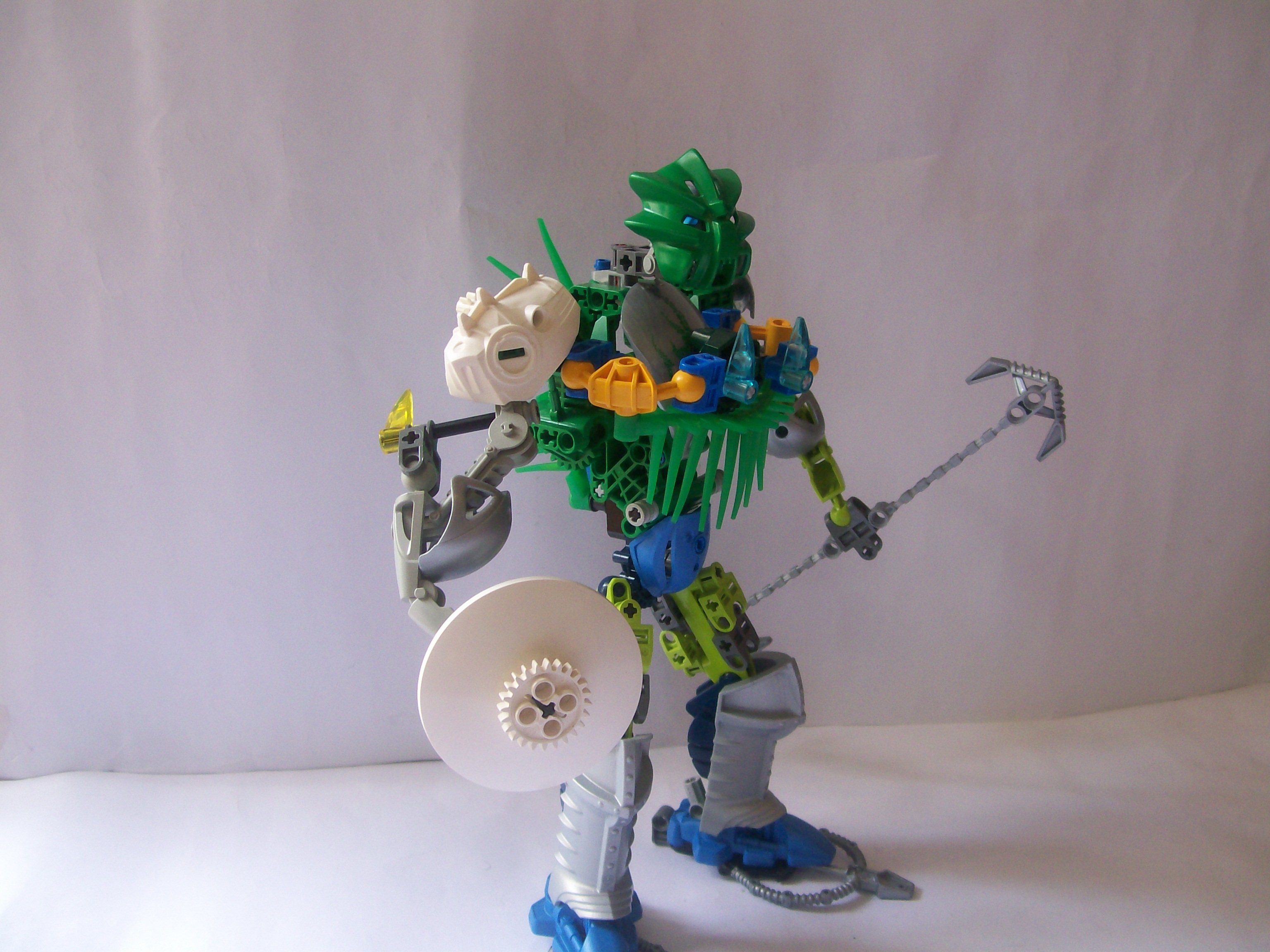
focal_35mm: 36
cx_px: 635
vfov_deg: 39.7
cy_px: 476
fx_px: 1321
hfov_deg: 51.4
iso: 80
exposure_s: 1/61.3
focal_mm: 6
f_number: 2.7
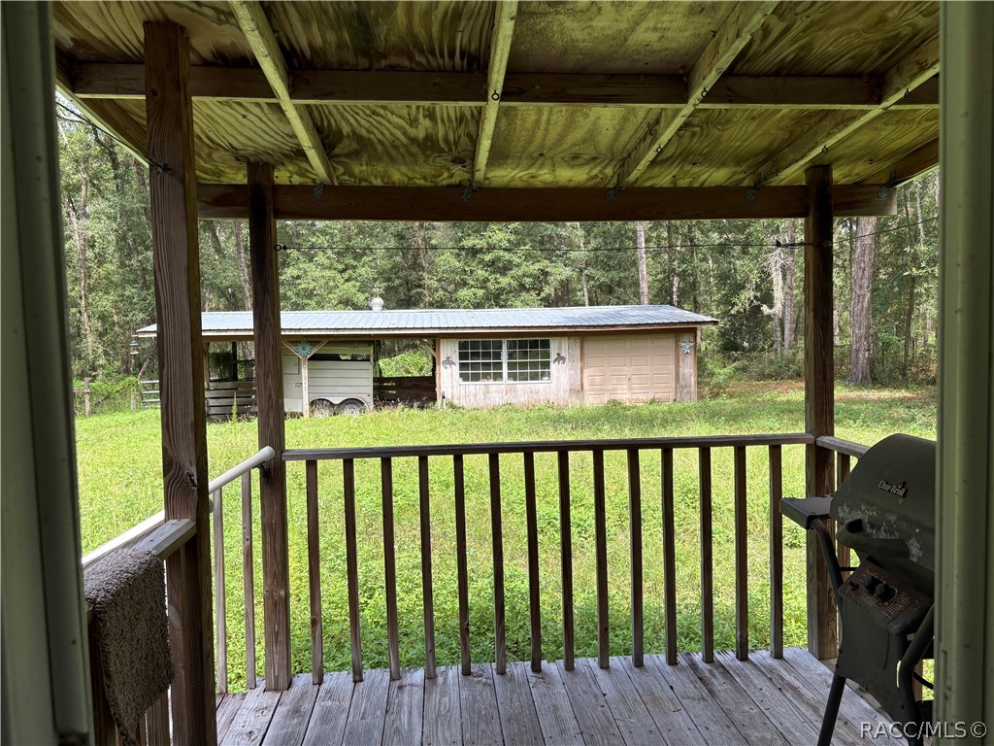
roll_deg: +1.4
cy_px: 373
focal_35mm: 26
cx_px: 497
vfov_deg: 53.1
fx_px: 747
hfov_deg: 67.3
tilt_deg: -3.5
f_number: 1.6
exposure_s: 1/586
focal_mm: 5.96
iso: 50
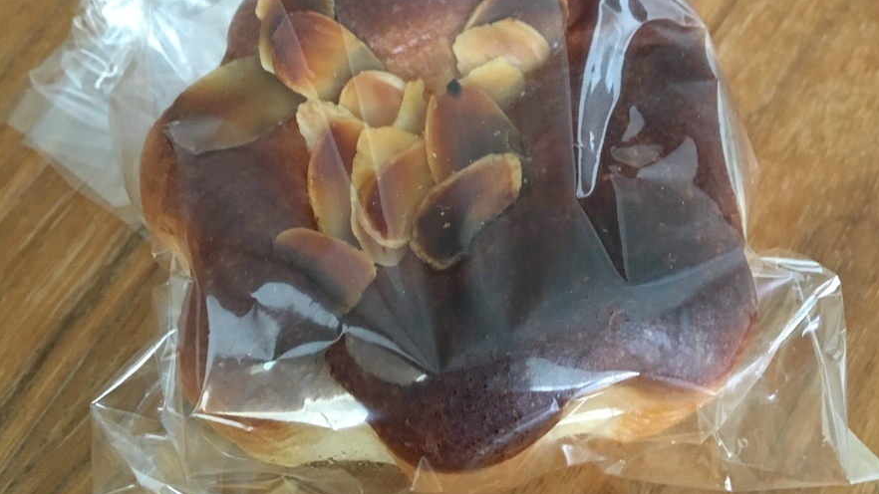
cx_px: 446
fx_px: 1002
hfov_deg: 47.4
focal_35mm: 43
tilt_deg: -55.9
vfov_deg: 27.4
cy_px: 141
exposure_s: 1/17
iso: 200
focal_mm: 4.15
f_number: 2.2
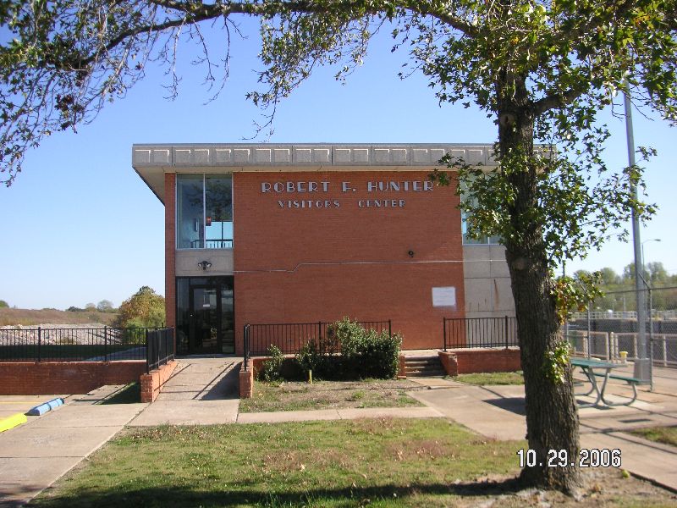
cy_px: 254
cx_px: 338
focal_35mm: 37
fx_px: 724
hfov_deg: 50.1
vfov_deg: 38.7
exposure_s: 1/750
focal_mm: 6.1
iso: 50
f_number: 2.8
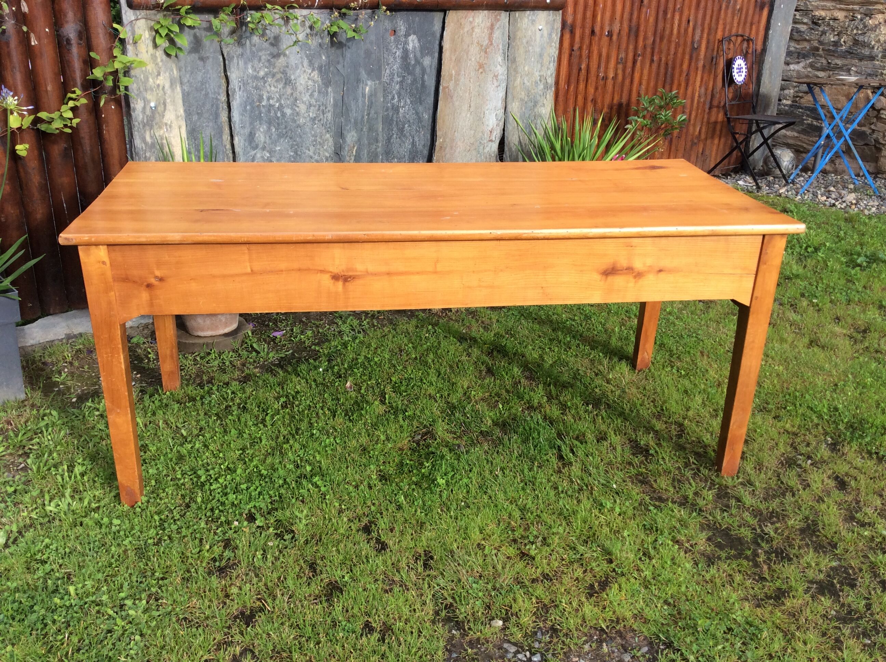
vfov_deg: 44.1
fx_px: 818
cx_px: 443
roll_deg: +0.0
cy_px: 331
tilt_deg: -23.6
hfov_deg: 56.9
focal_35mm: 32
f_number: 2.4
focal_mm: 3.3
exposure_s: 1/276
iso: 32
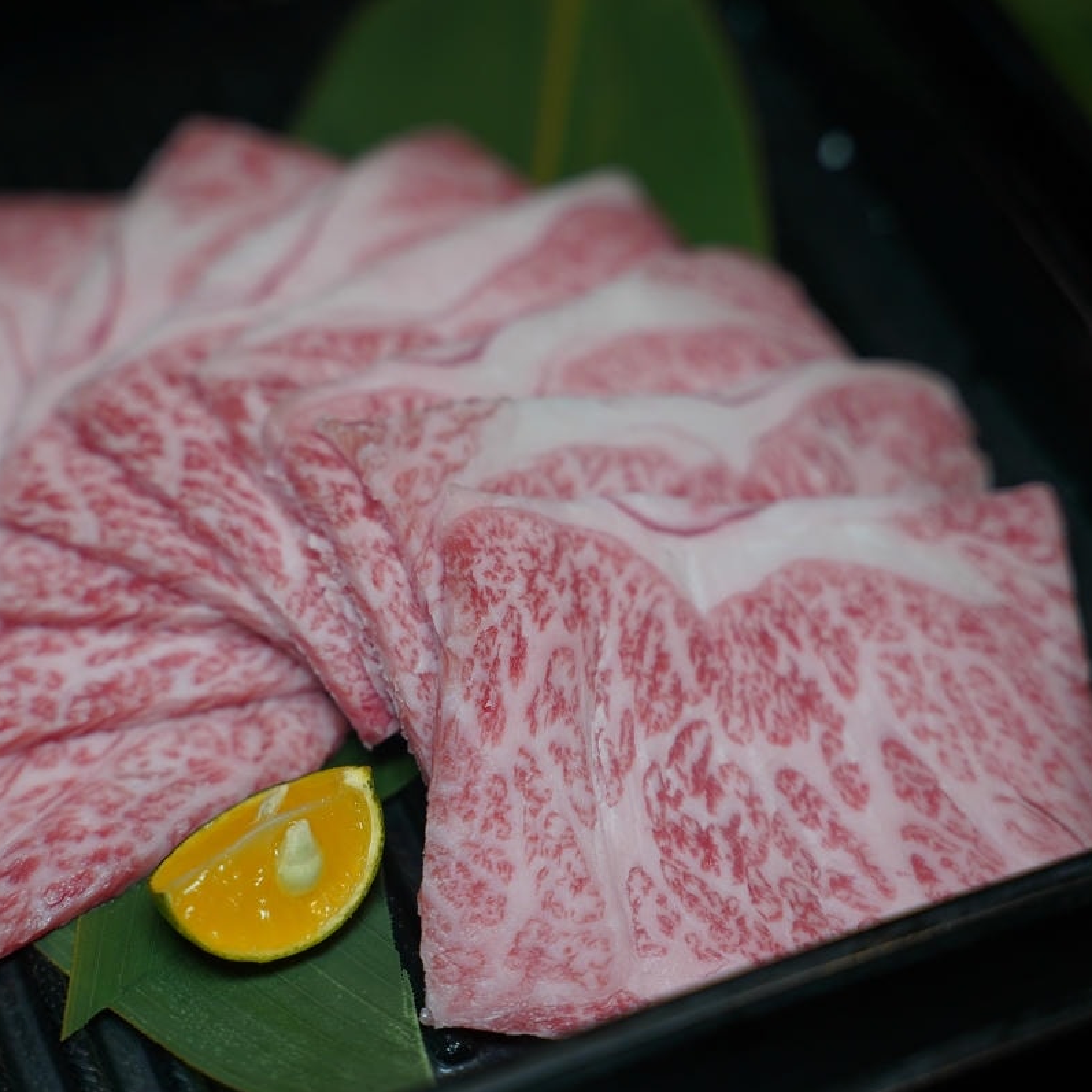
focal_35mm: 96
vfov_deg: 18.1
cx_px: 443
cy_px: 547
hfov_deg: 18.1
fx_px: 3426
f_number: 4
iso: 160
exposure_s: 1/80
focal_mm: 75
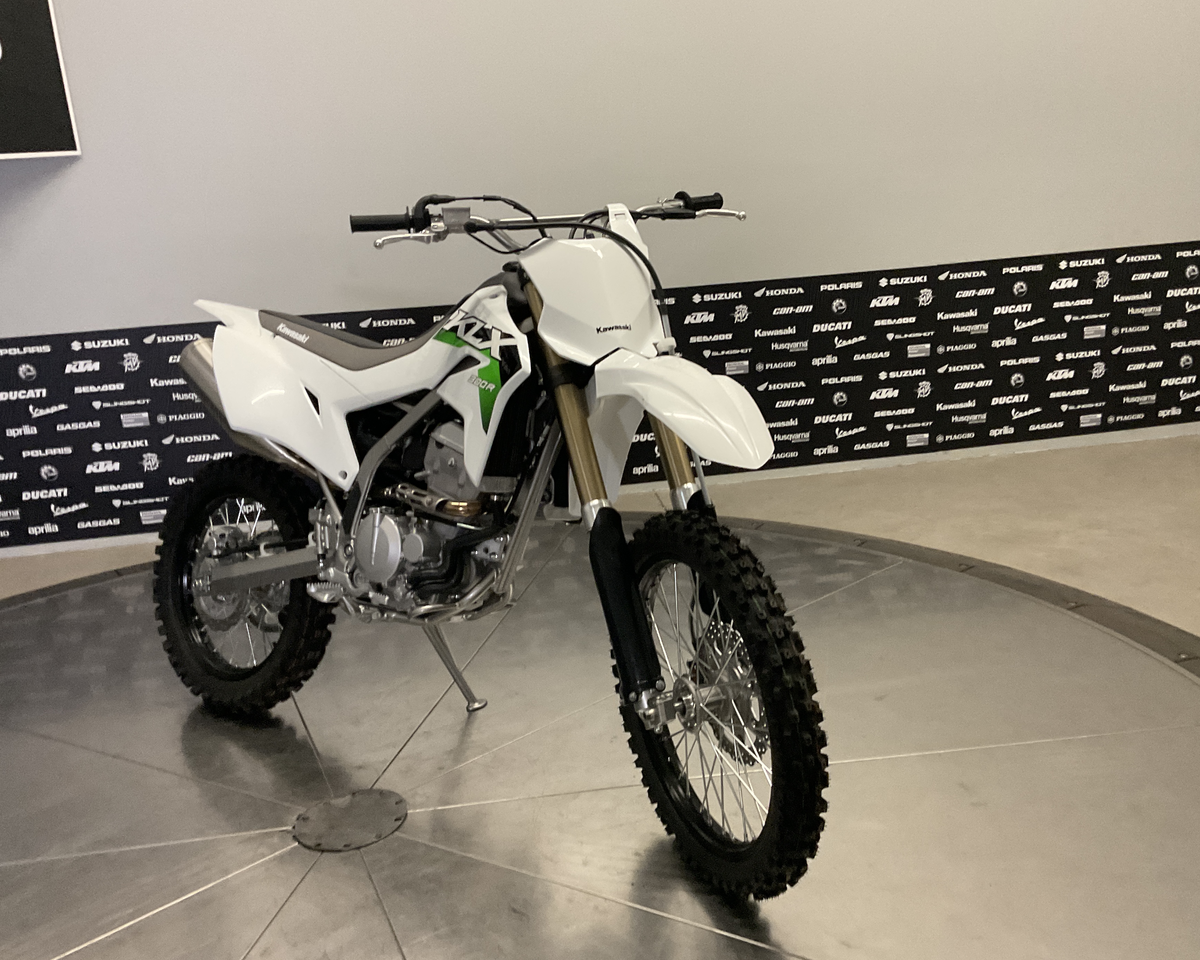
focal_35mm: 33
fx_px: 1172
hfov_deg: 54.2
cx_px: 648
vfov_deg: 44.5
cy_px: 494
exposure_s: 1/60
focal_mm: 3
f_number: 1.8
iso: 160
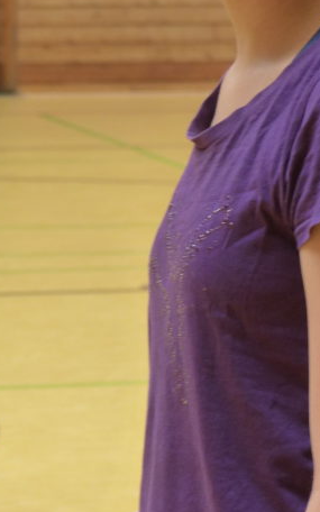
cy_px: 175
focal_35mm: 283
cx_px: 202
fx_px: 3949
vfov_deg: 7.4
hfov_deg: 4.6
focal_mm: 21.4
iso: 160
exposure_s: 1/80
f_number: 2.8
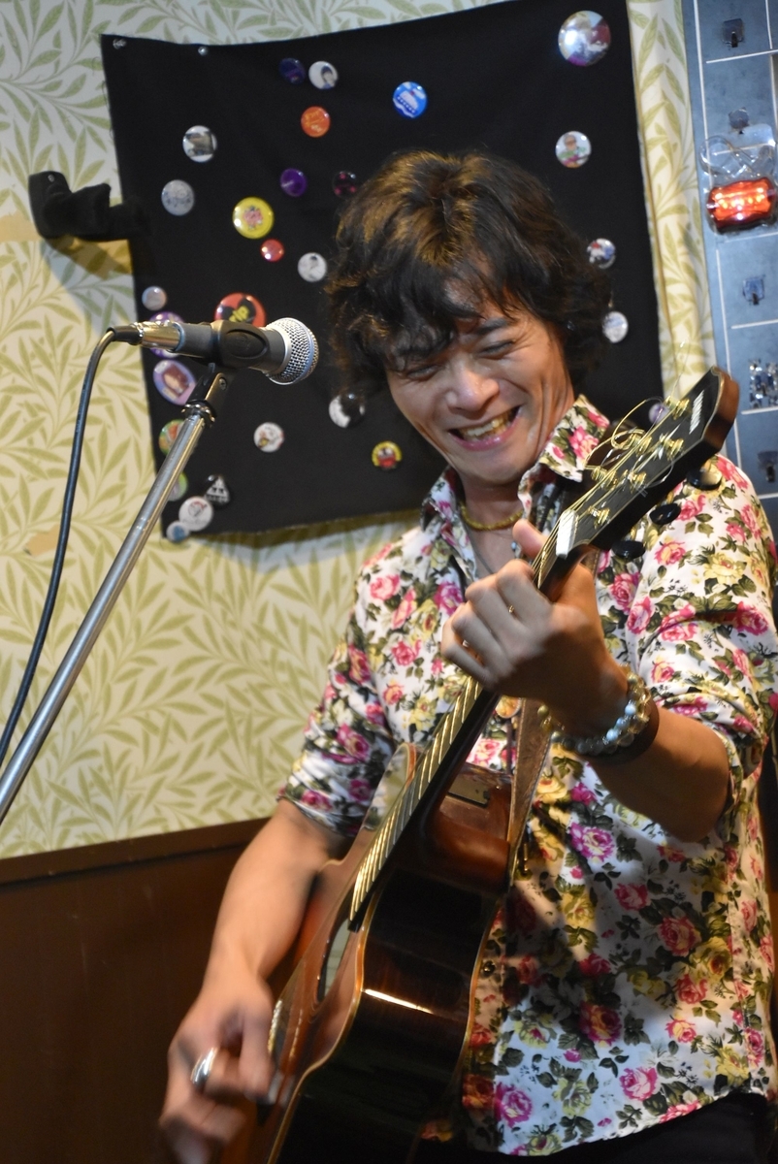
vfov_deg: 23.4
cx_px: 389
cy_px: 582
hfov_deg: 15.7
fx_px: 2815
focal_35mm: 87
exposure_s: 1/60
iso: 3200
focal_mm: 58
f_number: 5
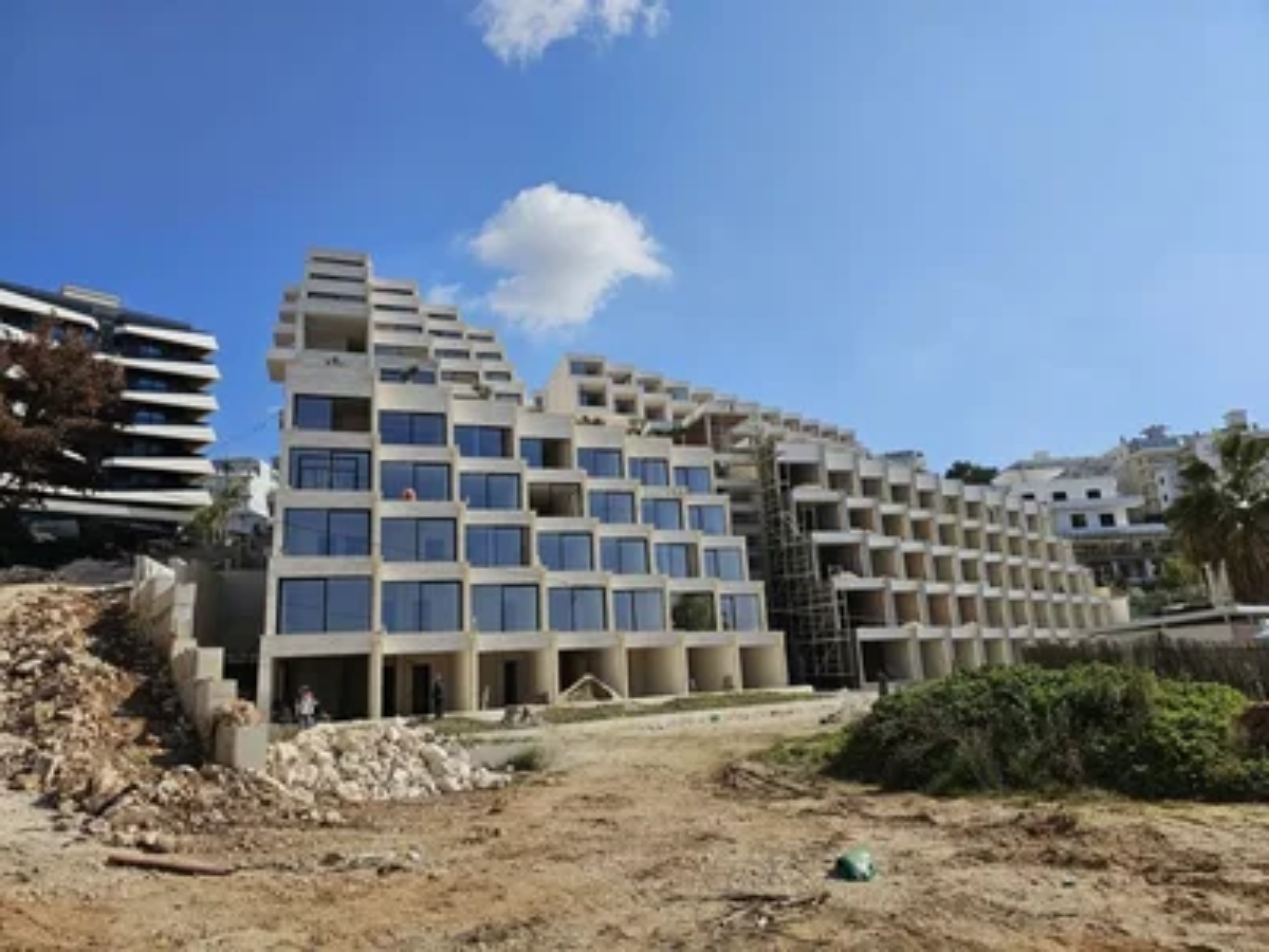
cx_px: 634
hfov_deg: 73.9
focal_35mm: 23
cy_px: 476
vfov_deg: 58.9
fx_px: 843
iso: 10
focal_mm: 6.3
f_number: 1.7
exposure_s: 1/1465
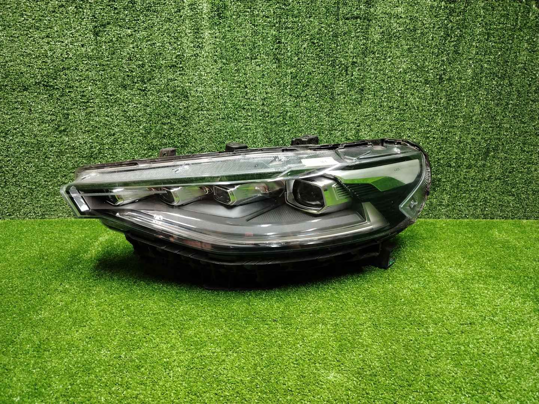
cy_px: 202
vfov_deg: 56.8
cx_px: 270
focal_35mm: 24
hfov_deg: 71.6
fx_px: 374
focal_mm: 5.25
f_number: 1.75
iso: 490
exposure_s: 1/50
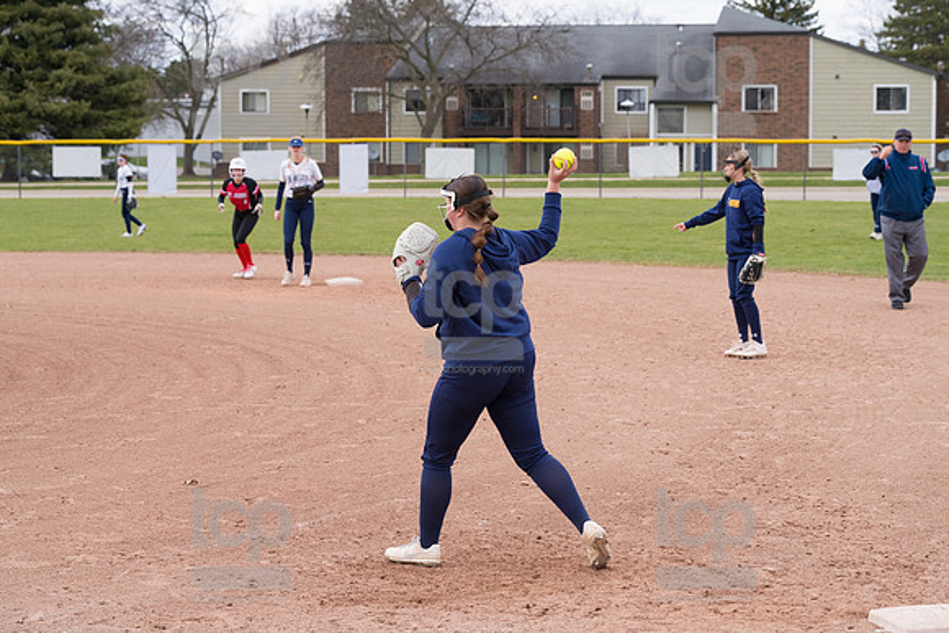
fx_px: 2162
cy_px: 316
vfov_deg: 16.7
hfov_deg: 24.8
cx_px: 474
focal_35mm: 82
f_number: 5.6
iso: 640
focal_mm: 82
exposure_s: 1/1600
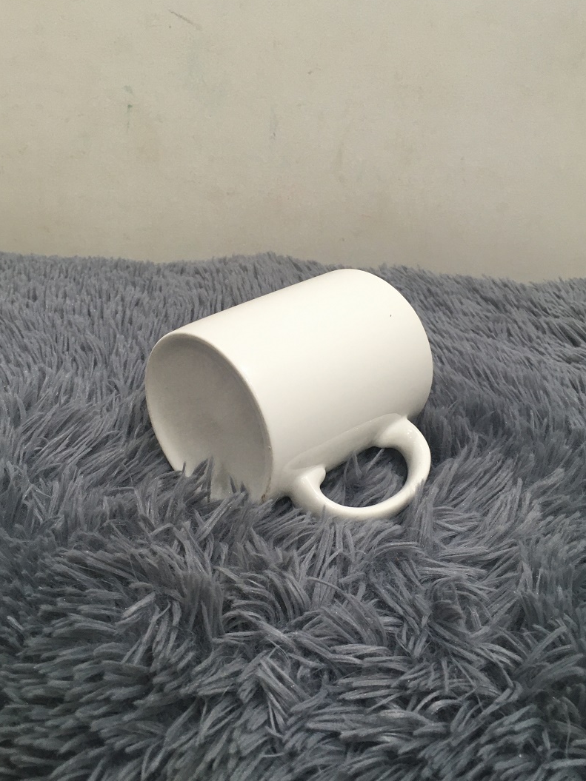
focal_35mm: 33
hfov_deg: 42.9
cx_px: 296
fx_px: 745
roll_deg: -0.8
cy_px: 386
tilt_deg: -29.1
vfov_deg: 55.4
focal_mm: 4.15
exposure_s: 1/33
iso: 100
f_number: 2.2
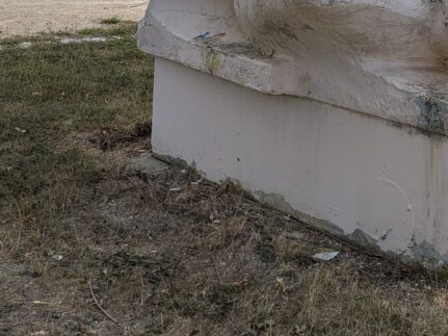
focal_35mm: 57
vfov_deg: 23.9
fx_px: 737
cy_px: -38
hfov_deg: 32.2
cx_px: 398
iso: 29
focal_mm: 4.53
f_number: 1.7
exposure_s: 1/3049
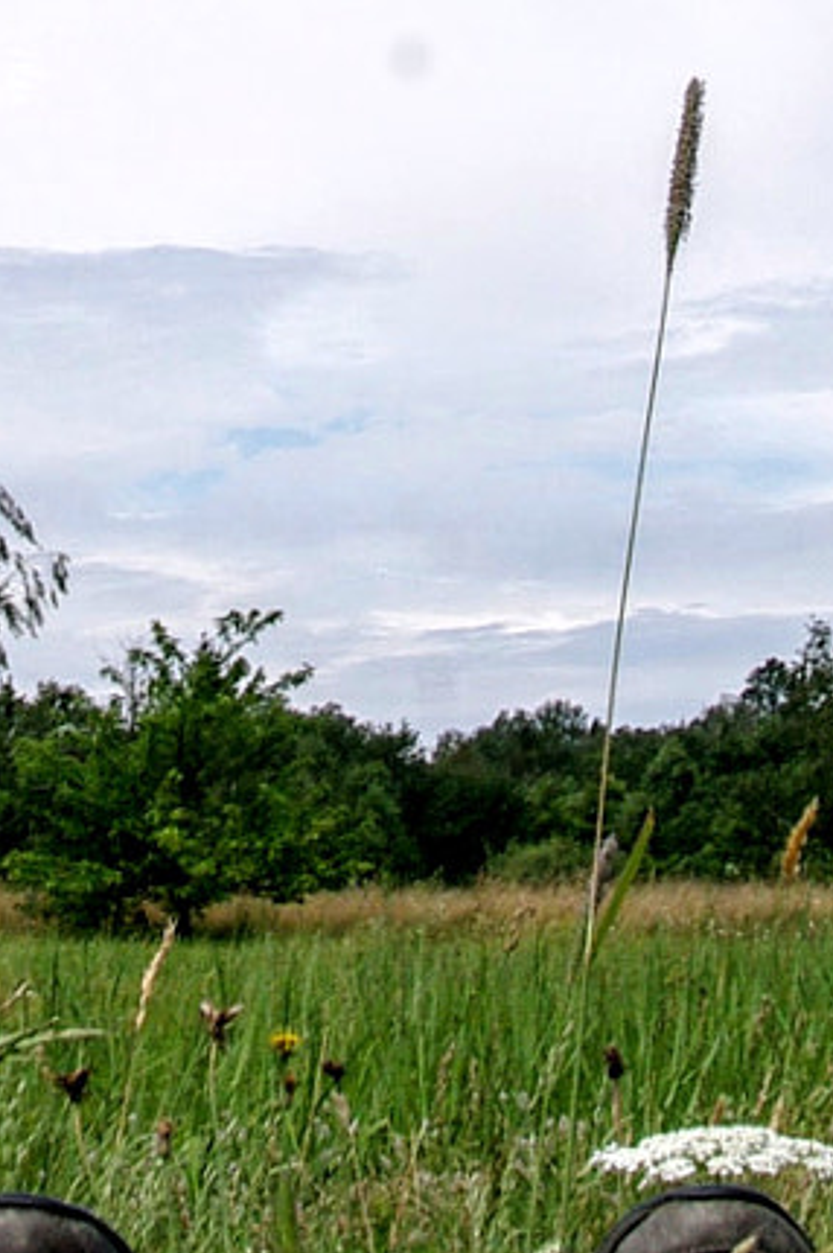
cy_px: -353
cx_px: 249
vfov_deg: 13.8
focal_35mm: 143
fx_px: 4971
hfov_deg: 9.6
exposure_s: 1/125
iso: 200
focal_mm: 20
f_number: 13
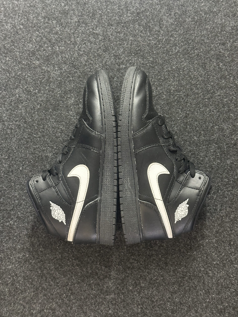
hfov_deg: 30.3
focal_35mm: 48
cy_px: 158
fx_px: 440
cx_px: 119
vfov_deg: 39.7
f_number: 1.78
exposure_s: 1/27
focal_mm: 6.86
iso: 640
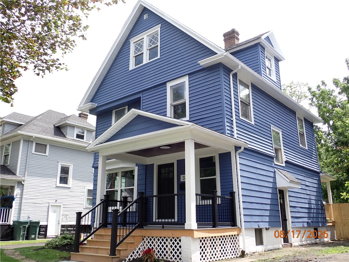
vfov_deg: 44.2
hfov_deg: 56.8
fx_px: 323
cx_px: 174
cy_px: 131
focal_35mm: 32
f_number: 3.2
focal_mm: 5.79
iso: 100
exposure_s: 1/400
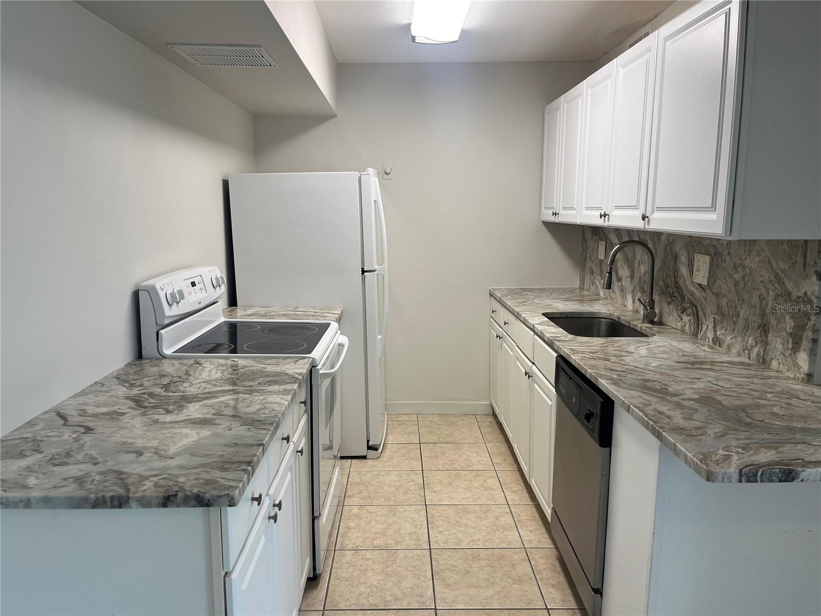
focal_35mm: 26
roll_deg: -0.8
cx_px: 410
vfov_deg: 53.1
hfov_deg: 67.3
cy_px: 308
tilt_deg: -10.1
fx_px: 617
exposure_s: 1/120
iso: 50
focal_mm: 5.1
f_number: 1.6
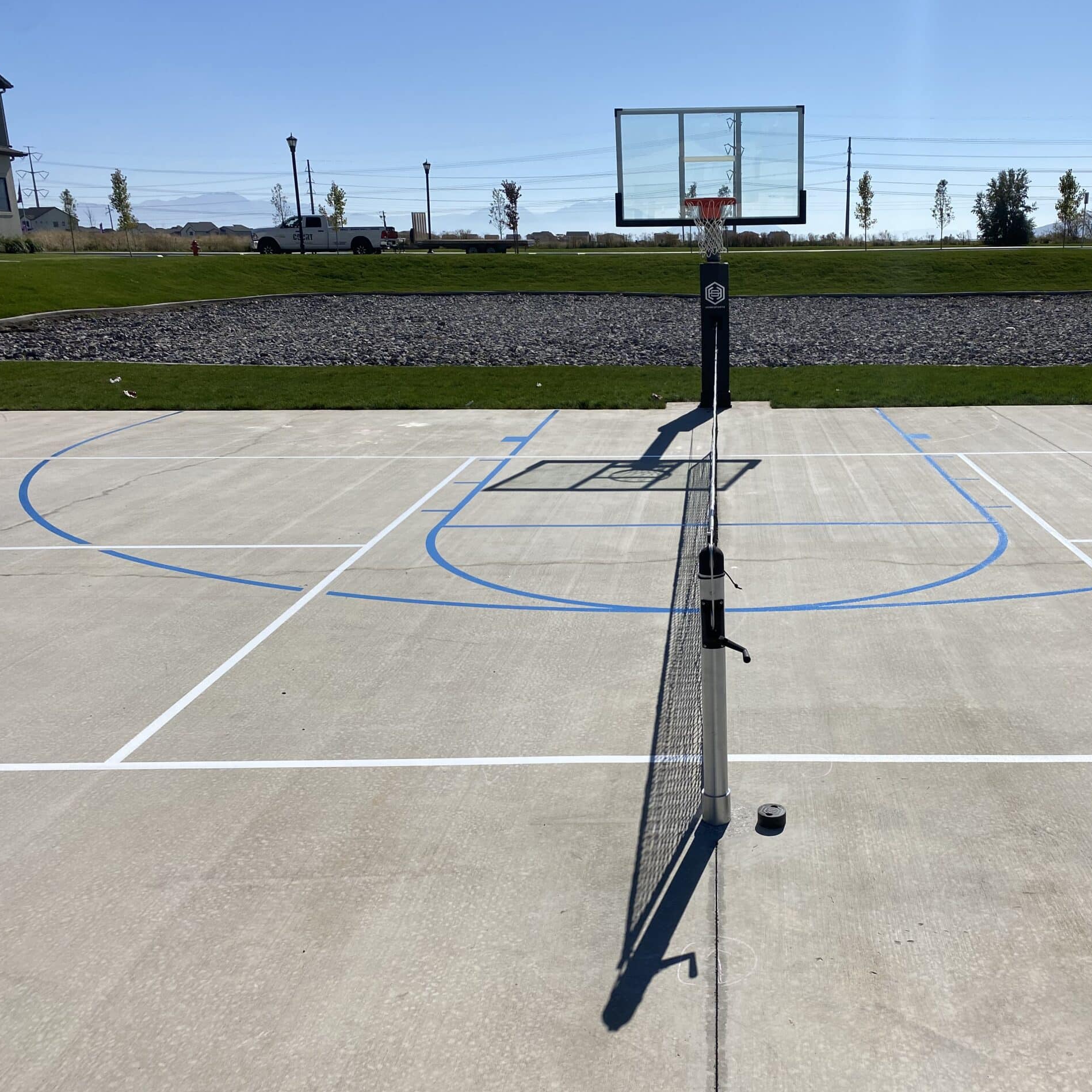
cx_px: 704
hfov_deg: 51.8
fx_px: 1106
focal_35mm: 31
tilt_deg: -14.2
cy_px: 551
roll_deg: +0.4
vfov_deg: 52.5
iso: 32
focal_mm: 4.25
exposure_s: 1/9615
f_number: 1.8
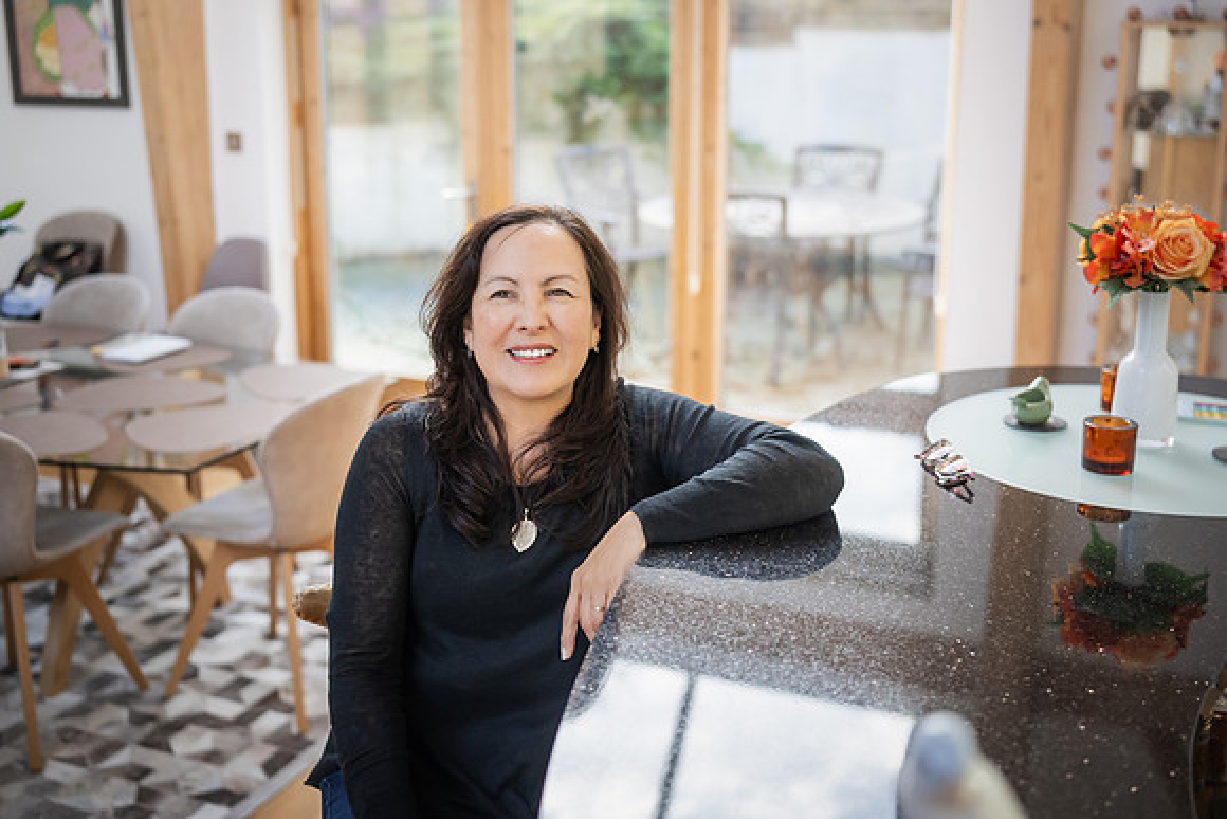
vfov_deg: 32.9
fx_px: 1382
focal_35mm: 41
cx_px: 614
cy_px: 345
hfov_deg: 47.9
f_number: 2
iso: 1100
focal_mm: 35
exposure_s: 1/800
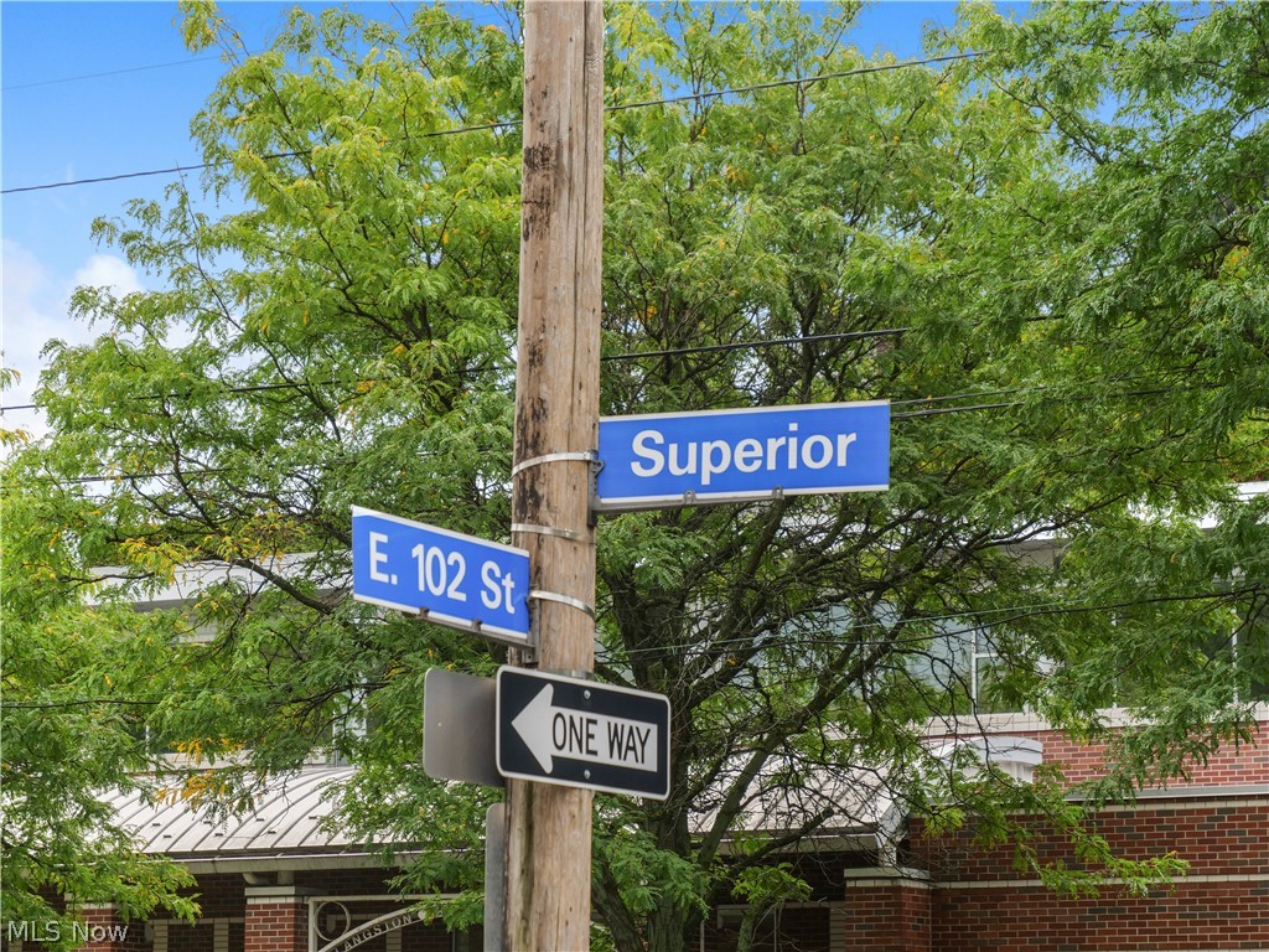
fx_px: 4399
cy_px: 476
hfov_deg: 16.4
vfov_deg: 12.3
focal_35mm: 120
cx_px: 634
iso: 200
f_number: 4.5
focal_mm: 60
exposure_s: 1/250
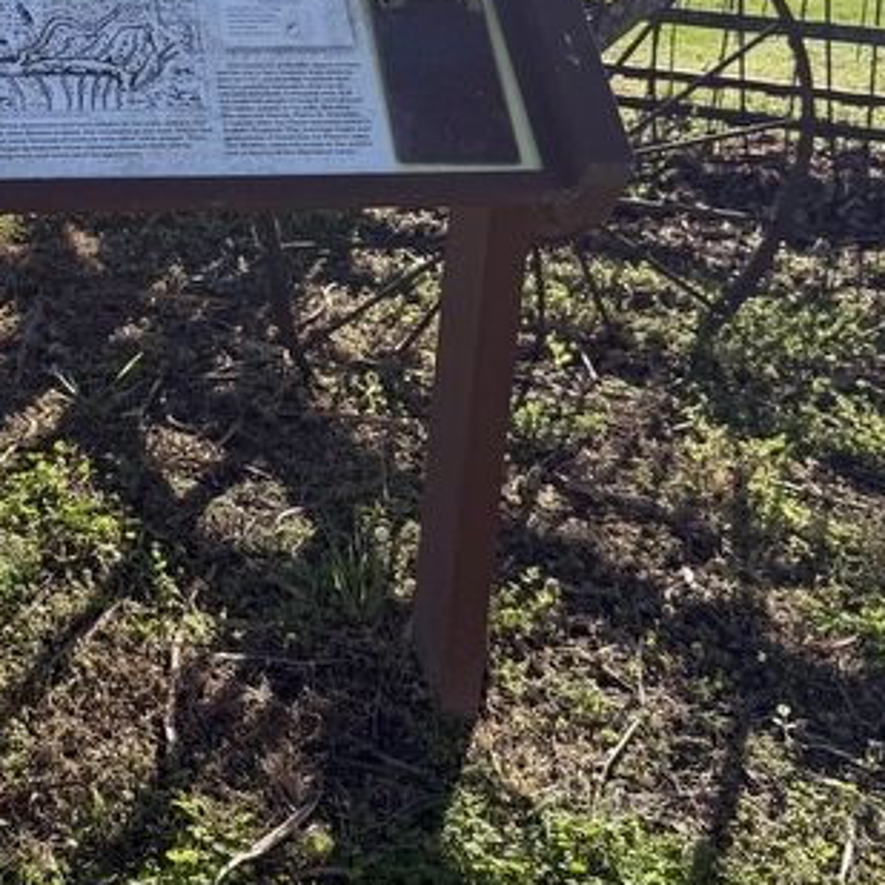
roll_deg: -3.4
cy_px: 175
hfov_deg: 30.1
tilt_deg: -9.8
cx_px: 143
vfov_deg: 30.3
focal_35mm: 55
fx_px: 1591
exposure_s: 1/2525
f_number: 1.78
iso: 80
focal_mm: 6.76
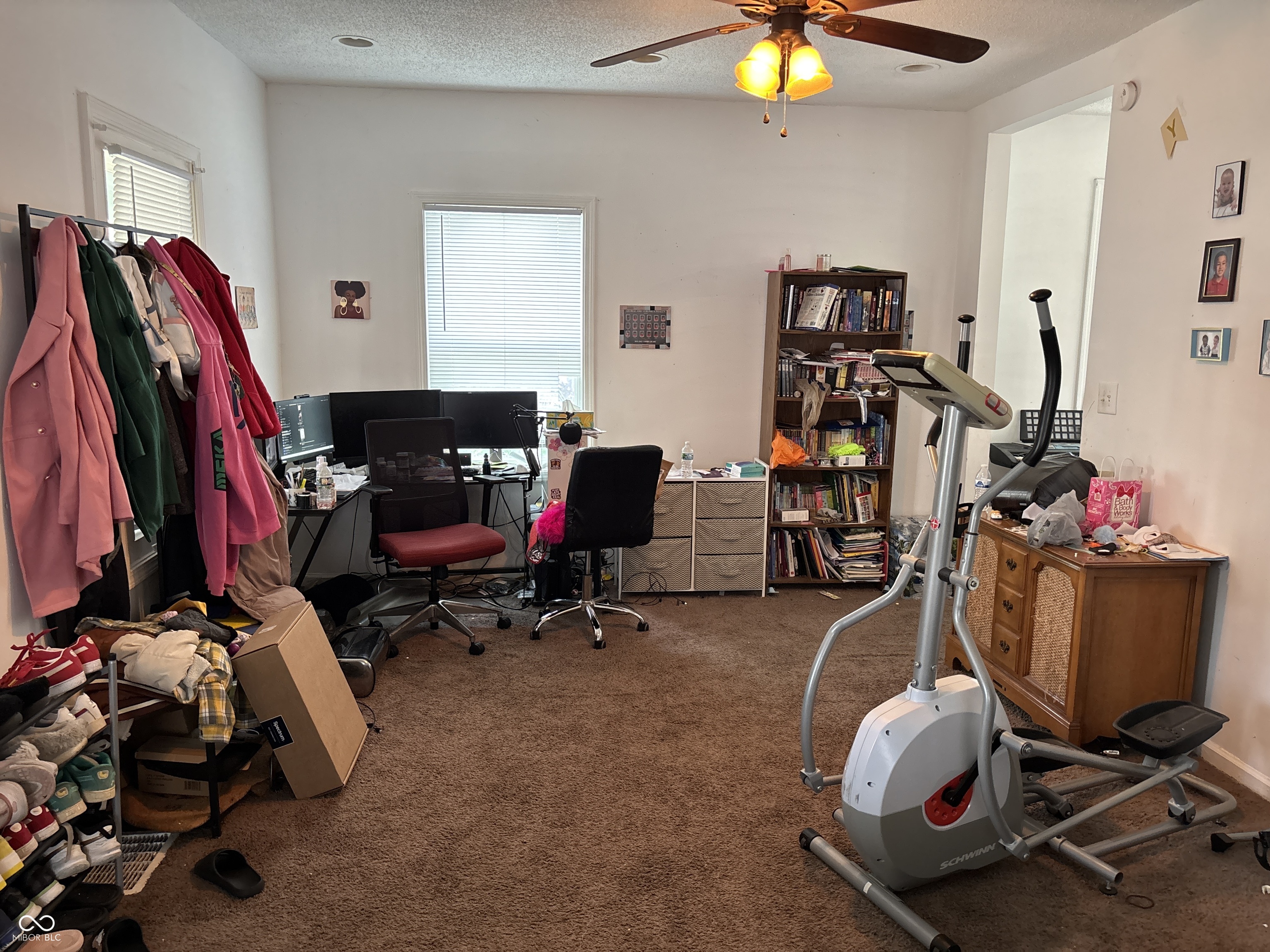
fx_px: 954
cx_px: 635
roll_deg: -0.8
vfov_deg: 53.1
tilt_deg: -9.3
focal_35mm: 26
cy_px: 476
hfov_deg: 67.3
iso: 400
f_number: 1.6
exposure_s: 1/60
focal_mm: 5.96
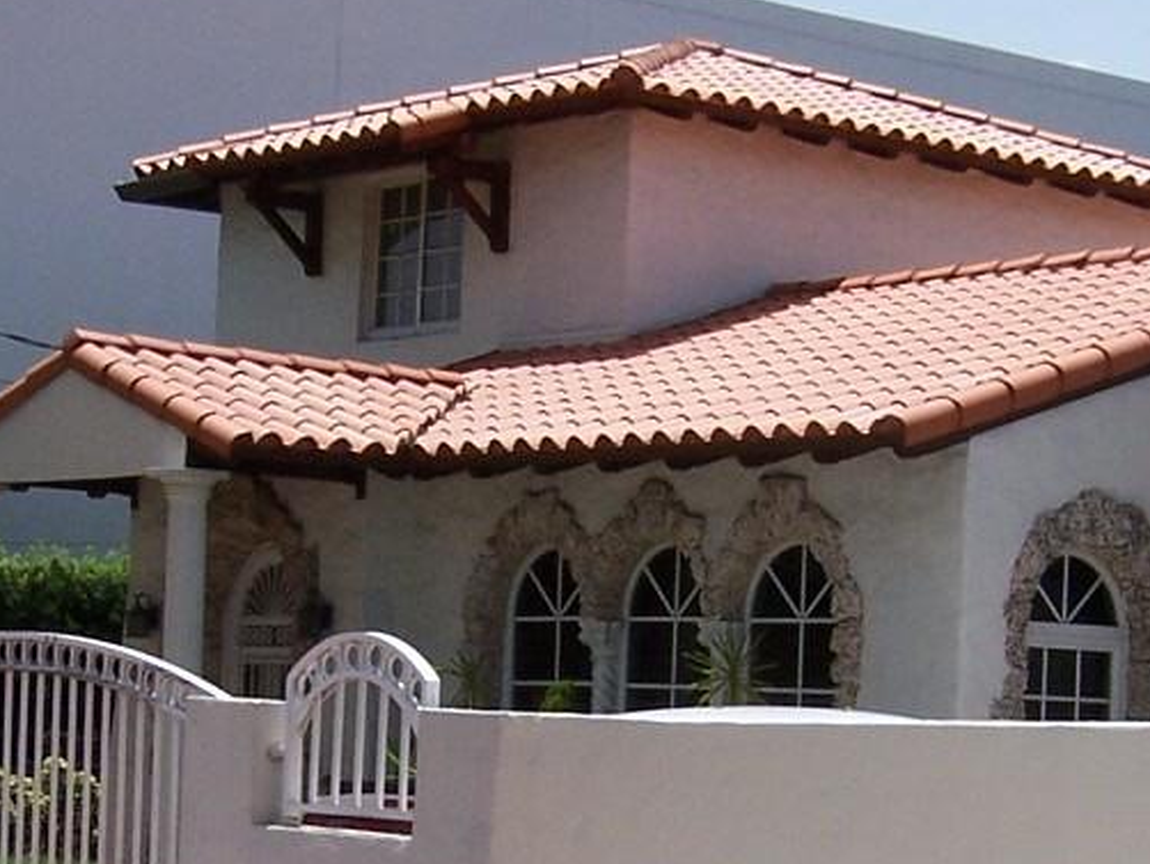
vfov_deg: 14.4
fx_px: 3390
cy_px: 678
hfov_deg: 19.2
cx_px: 509
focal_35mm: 102
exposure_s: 1/1000
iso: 80
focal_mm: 5.5
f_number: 4
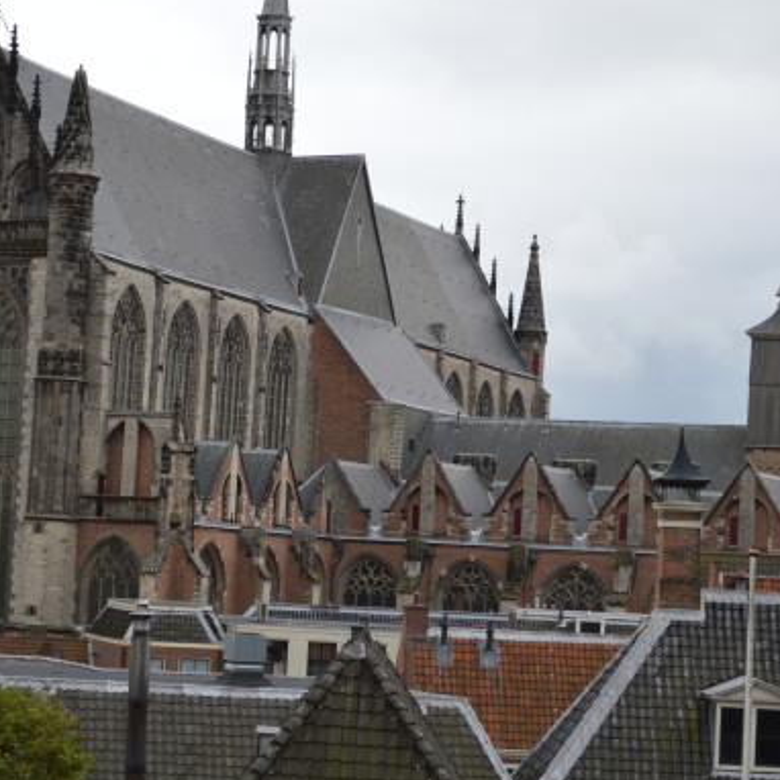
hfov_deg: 17.7
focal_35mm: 98
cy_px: 399
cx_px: 321
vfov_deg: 17.7
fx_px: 2498
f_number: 5.3
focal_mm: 42
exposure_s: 1/125
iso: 100
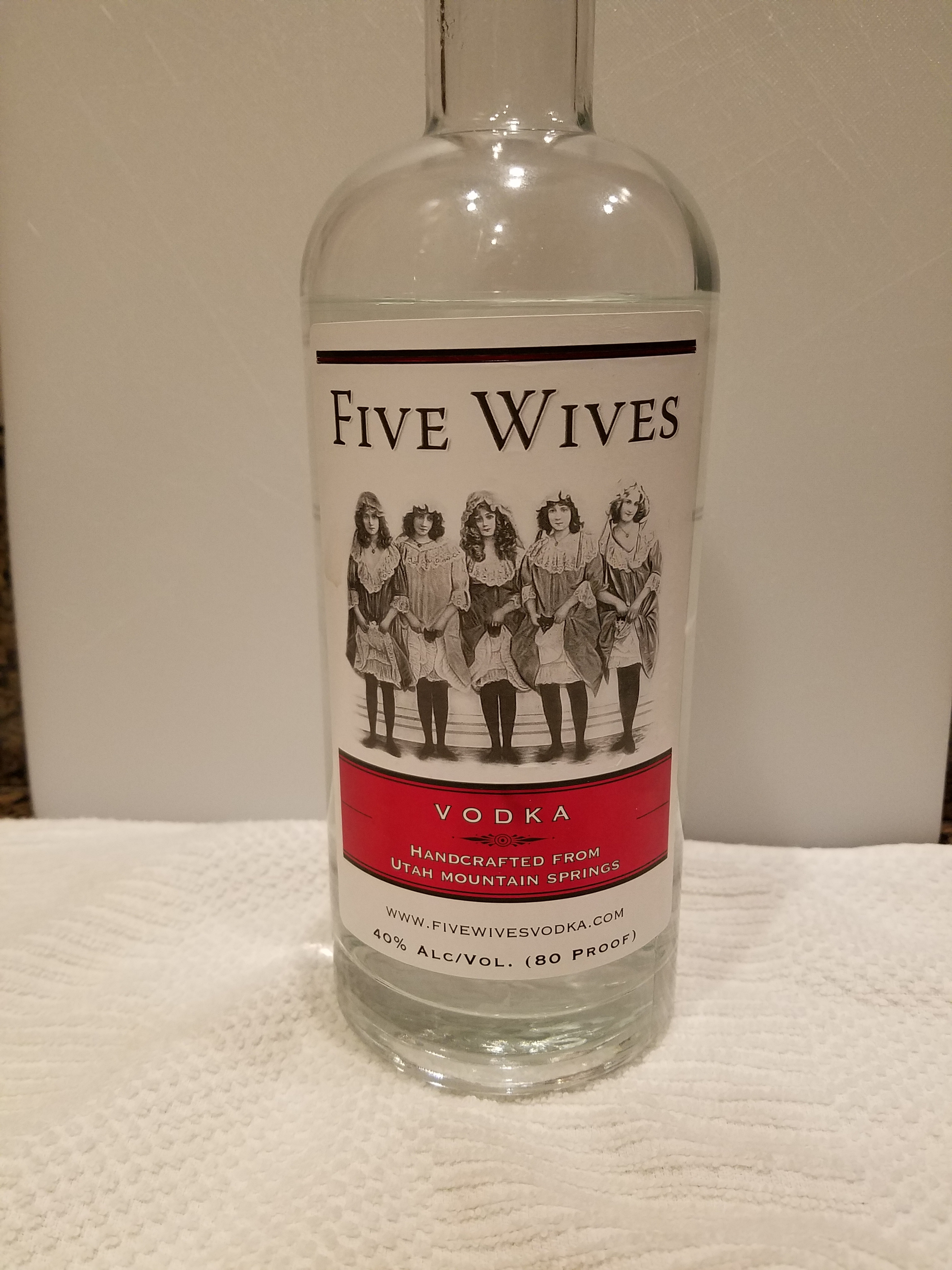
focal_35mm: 26
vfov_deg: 67.3
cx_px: 476
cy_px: 635
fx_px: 953
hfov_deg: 53.1
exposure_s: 1/40
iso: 160
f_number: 1.7
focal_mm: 4.2
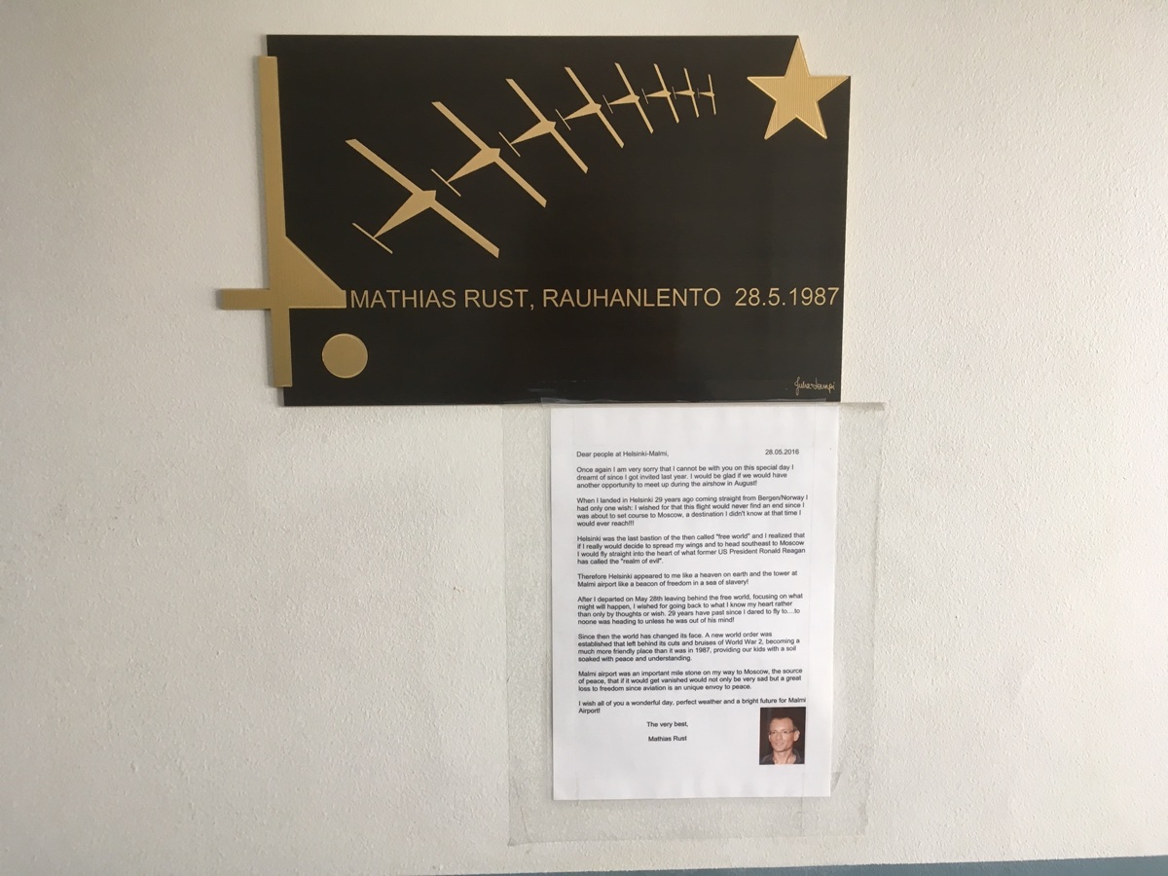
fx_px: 979
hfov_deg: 61.7
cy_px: 438
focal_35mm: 29
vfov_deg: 48.2
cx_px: 584
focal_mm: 4.15
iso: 32
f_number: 2.2
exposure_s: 1/33
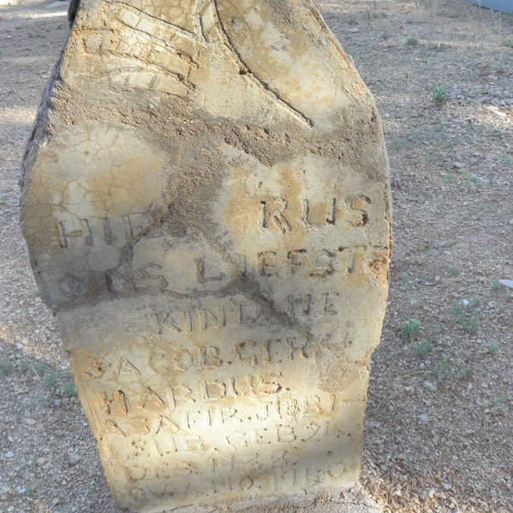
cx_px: 258
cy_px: 213
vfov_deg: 52.3
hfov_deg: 52.5
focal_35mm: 31
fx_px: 520
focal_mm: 4.6
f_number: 6.3
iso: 200
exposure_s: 1/125
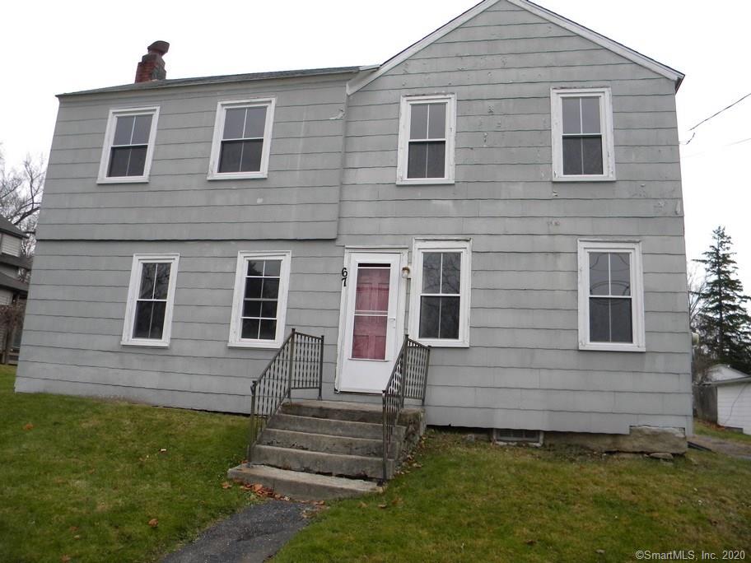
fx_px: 607
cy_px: 282
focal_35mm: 28
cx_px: 376
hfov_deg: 63.4
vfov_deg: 49.7
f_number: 3.5
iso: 217
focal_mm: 5
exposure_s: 1/500
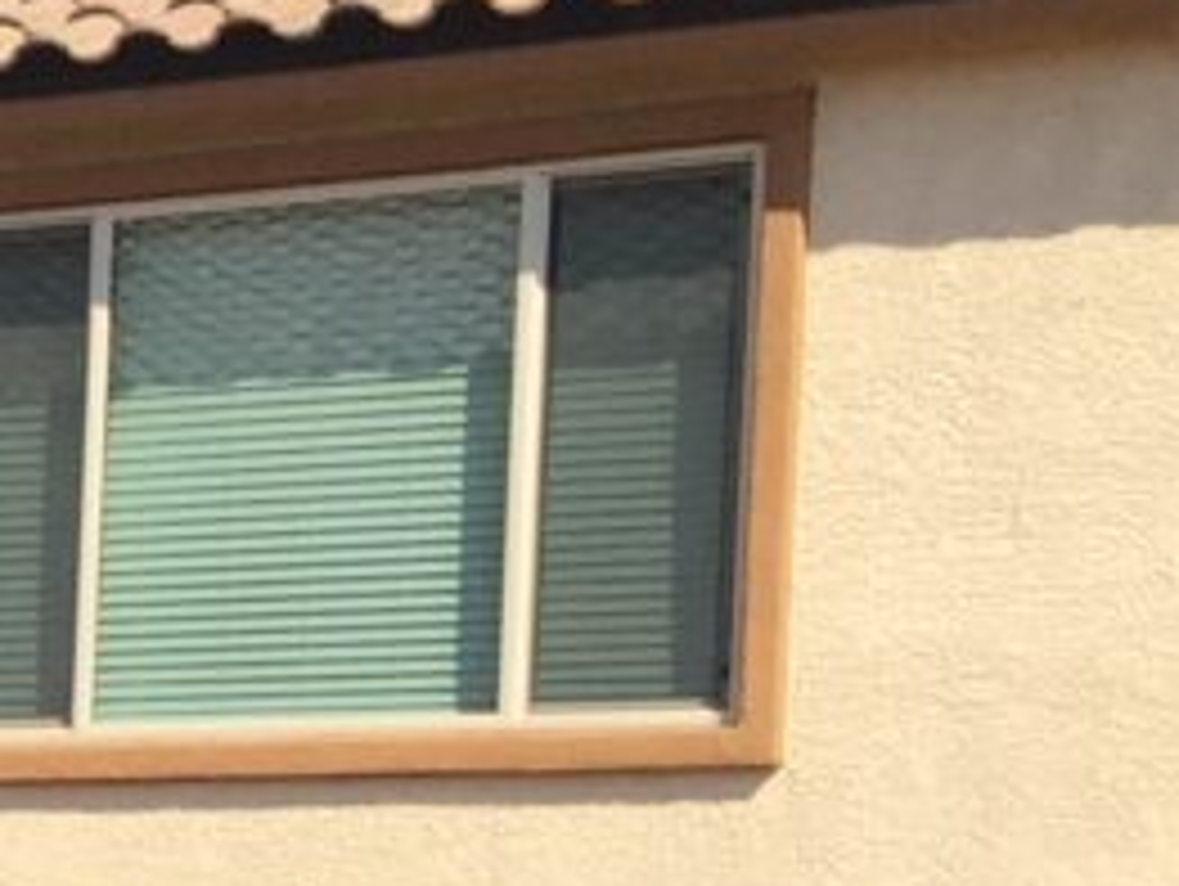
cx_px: -1728
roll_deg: -1.1
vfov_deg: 8.5
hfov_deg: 10.0
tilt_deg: +0.0
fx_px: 5795
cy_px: 1376
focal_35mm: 170
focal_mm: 4.15
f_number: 2.2
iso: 32
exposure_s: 1/1799
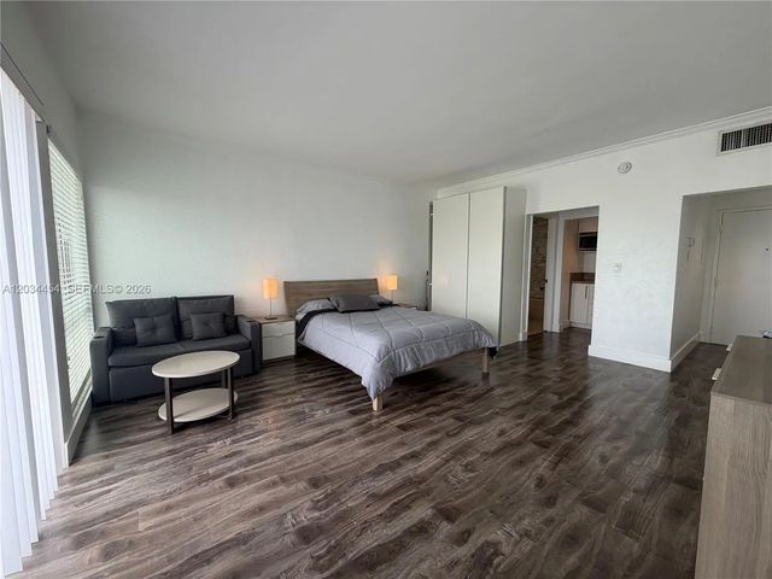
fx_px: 312
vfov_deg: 85.7
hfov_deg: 102.1
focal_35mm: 14
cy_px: 290
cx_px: 386
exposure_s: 1/121
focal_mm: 2.22
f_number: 2.2
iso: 50
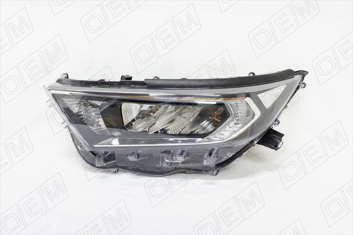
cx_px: 176
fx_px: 235
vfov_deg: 53.1
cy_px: 118
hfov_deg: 73.7
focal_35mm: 24
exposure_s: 1/34
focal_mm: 16
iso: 500
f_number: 3.5
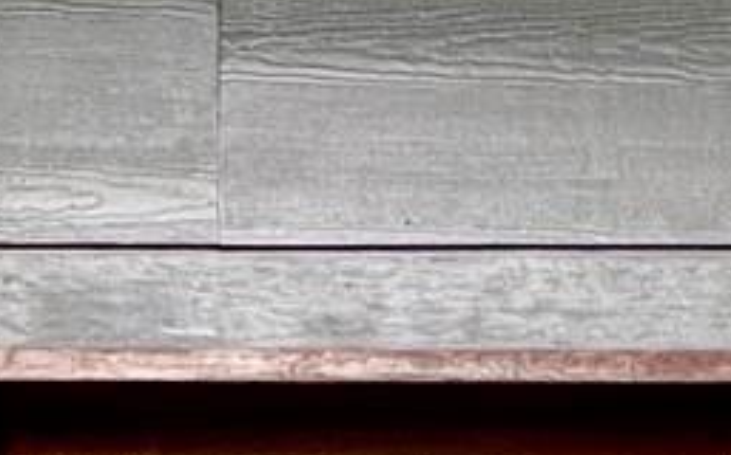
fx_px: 2189
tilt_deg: +2.2
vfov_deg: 10.1
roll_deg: +0.2
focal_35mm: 110
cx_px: 435
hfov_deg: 18.9
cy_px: 1157
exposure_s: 1/99
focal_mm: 1.57
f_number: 1.8
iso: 80
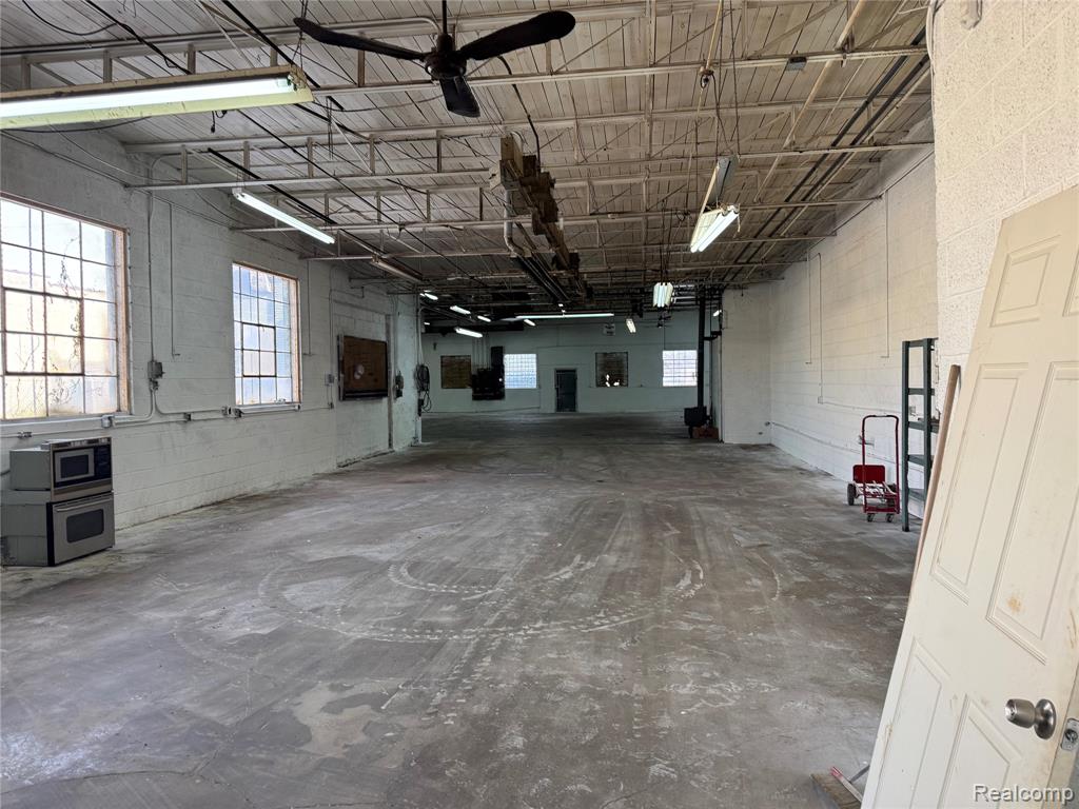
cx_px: 540
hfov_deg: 71.6
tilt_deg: -0.5
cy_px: 404
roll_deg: +1.2
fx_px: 748
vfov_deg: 56.8
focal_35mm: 24
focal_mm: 6.76
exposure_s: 1/121
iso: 160
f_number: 1.78
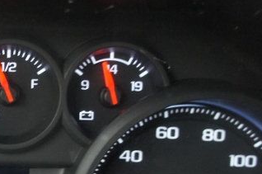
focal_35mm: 87
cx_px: -62
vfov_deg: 15.5
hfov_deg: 21.5
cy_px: 160
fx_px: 632
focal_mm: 18
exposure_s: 1/13
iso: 1600
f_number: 3.5
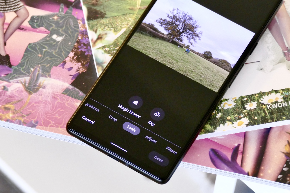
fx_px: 1224
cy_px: 98
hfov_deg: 13.5
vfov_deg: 9.0
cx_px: 146
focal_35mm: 152
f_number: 4.5
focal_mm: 54.2
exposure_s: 1/15
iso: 1600
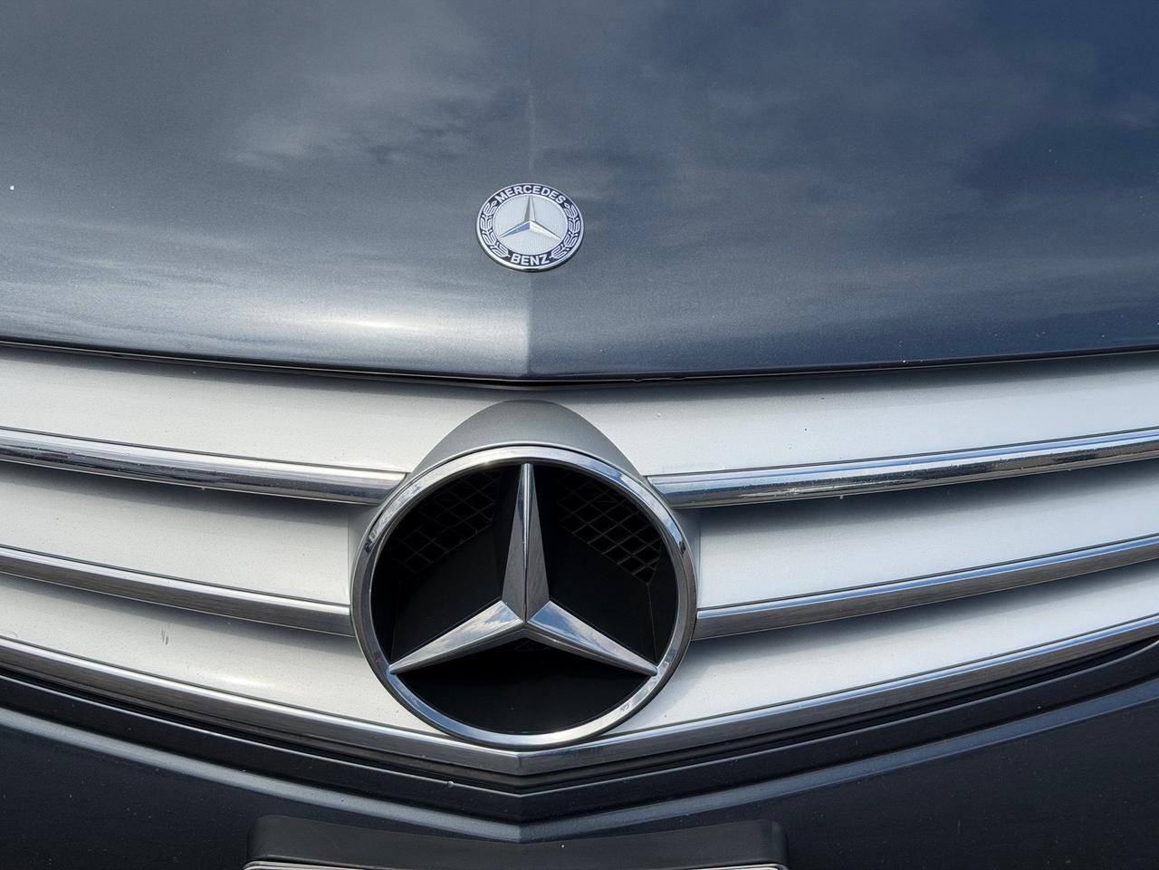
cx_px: 580
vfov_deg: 30.3
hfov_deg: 39.7
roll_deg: -3.1
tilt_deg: -39.4
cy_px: 435
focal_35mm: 48
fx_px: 1607
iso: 80
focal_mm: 6.76
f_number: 1.78
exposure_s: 1/6536
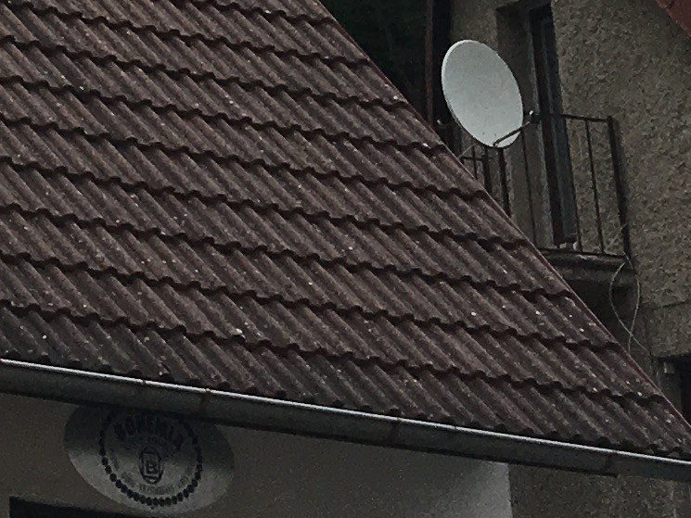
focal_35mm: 157
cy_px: -848
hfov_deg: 11.4
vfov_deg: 8.4
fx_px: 3135
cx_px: -653
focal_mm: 4.15
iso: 25
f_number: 2.2
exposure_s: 1/1451
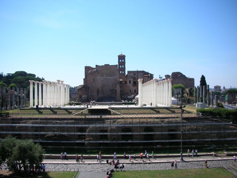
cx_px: 118
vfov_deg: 40.7
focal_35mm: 35
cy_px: 89
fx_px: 240
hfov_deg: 52.6
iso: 50
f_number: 8.5
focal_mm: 5.8
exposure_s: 1/94
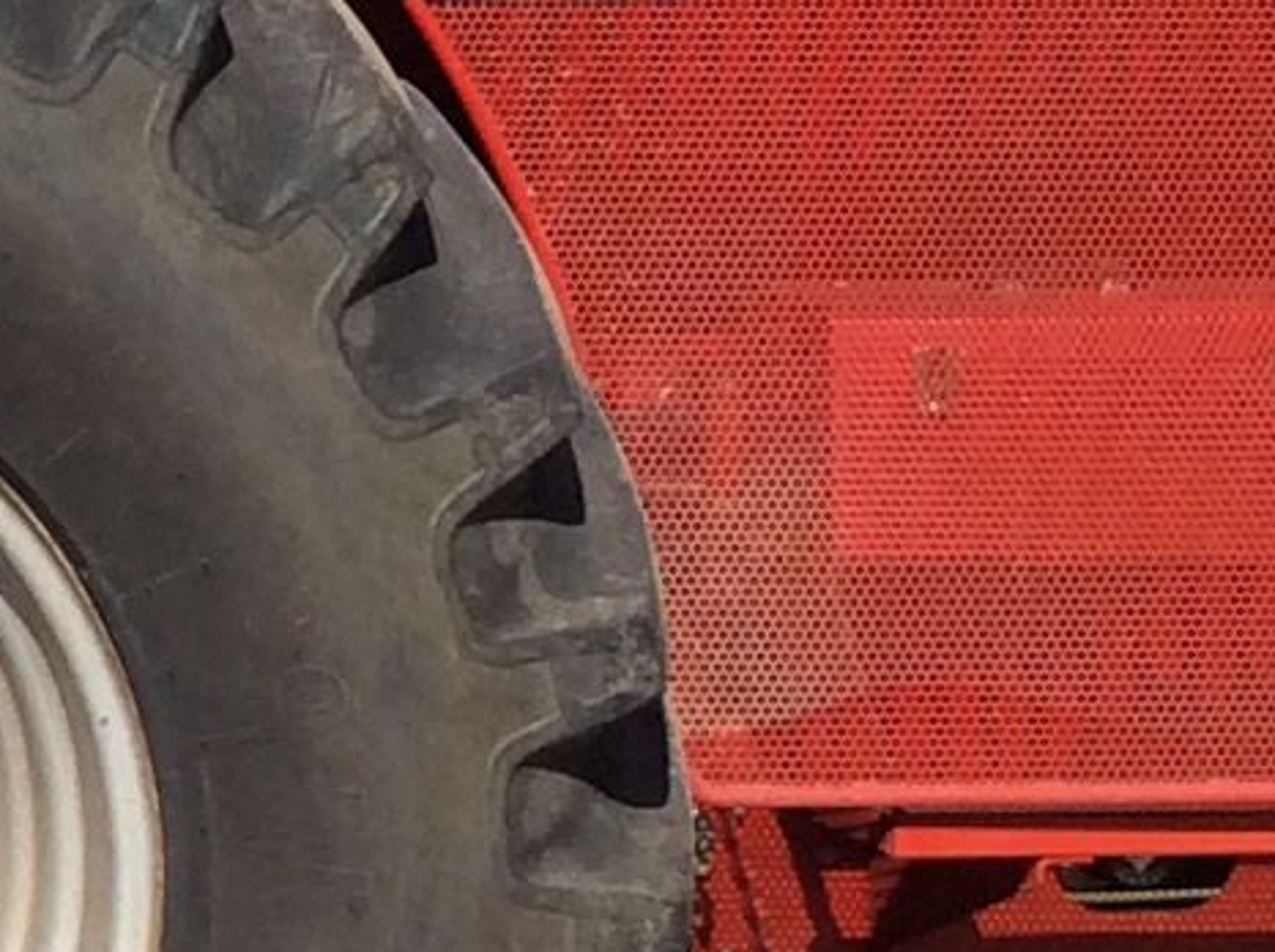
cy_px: -547
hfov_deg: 10.3
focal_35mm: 178
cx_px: -1179
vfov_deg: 8.1
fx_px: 6546
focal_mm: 3.3
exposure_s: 1/1217
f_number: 2.4
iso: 32
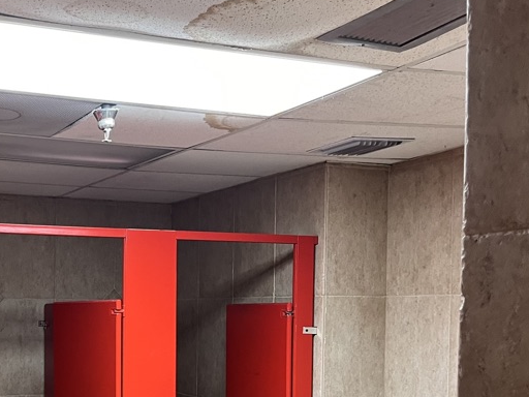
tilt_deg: -1.6
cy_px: 332
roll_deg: -1.2
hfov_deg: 34.8
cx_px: 56
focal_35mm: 52
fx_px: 795
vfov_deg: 27.3
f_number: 1.6
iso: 320
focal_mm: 5.1
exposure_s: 1/42
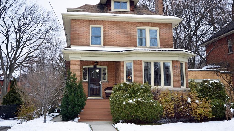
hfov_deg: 49.4
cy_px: 58
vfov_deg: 29.0
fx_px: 254
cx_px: 117
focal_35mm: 41
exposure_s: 1/125
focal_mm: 26
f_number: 4
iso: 400
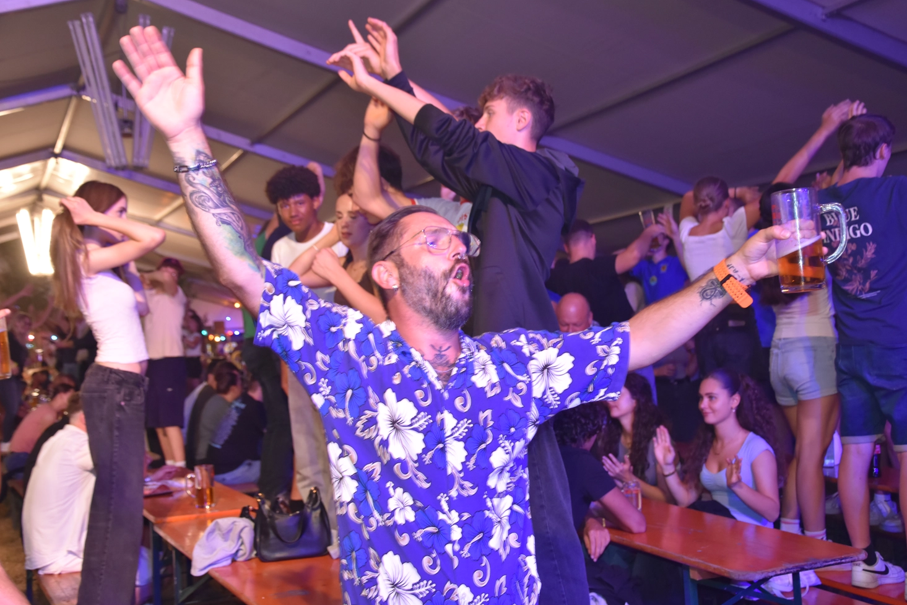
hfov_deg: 45.4
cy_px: 309
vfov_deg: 31.2
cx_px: 459
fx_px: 1083
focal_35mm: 43
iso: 1100
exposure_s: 1/60
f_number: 4
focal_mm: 28
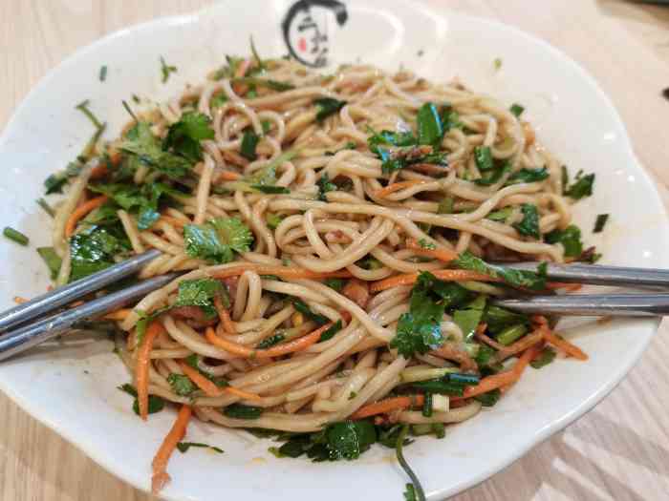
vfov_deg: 53.1
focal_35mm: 26
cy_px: 250
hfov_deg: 67.3
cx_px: 334
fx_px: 502
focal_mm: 5.58
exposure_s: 1/50
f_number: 1.8
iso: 320
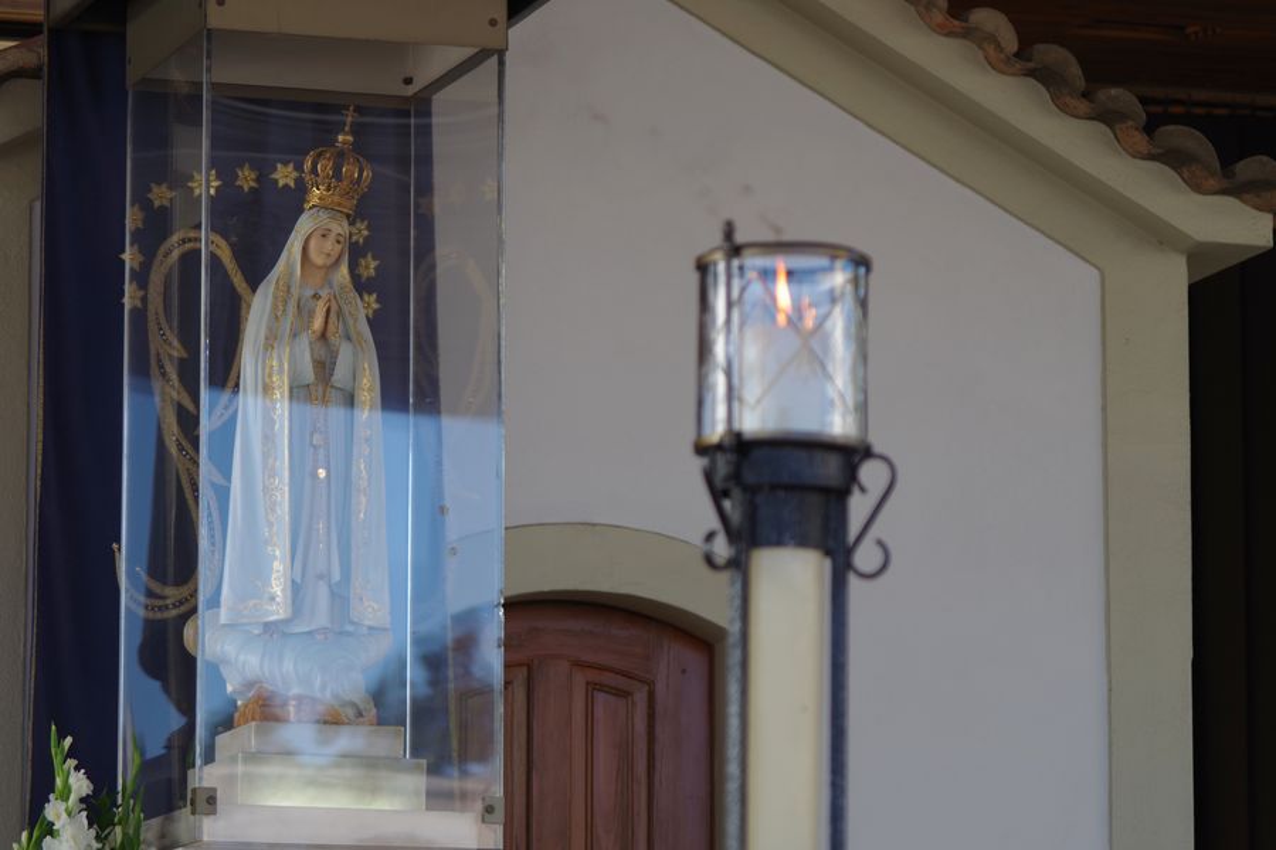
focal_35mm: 158
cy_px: 425
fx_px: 5582
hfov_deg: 13.0
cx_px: 638
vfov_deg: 8.7
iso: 100
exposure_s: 1/100
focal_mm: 105
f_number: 4.5
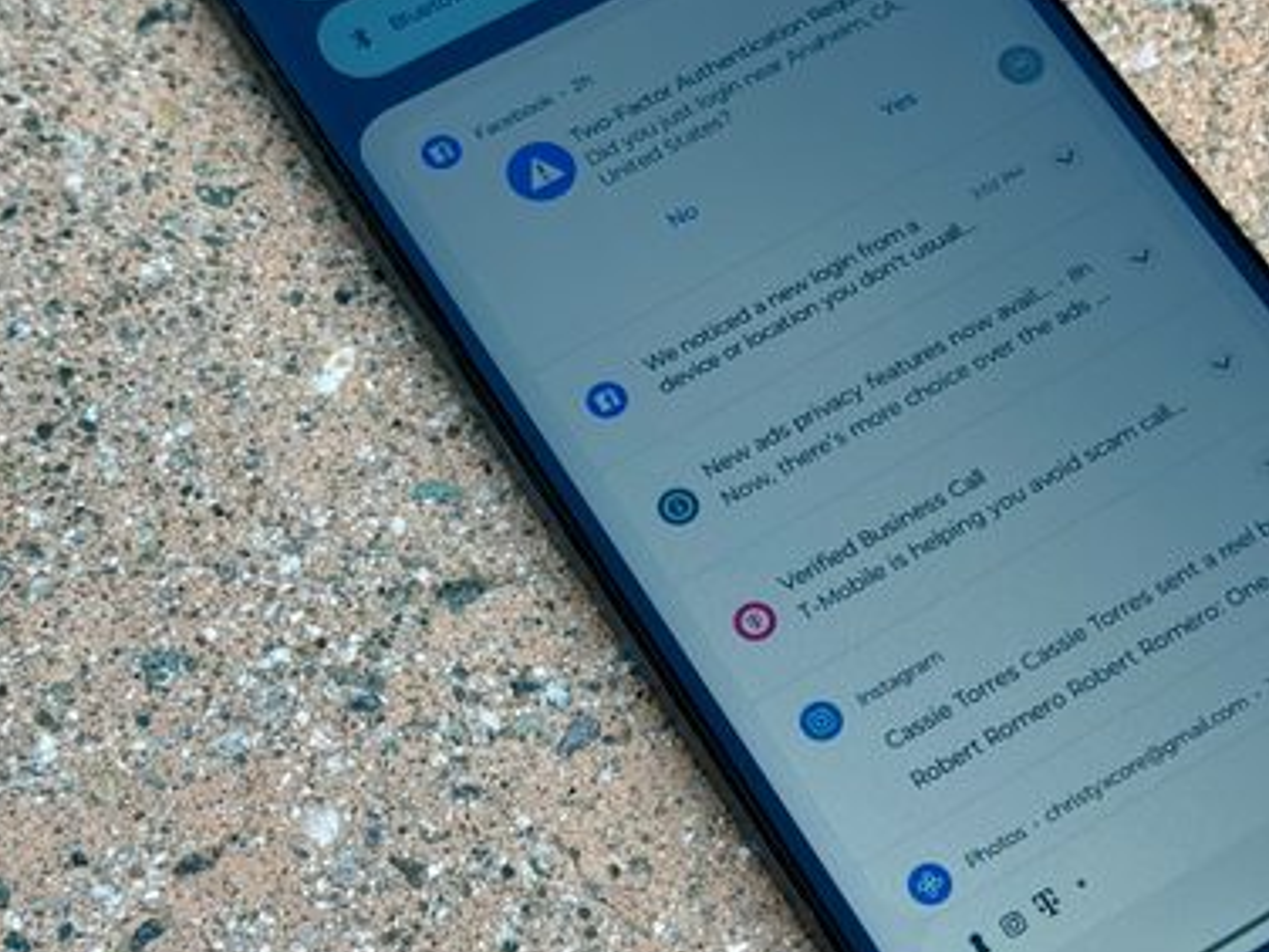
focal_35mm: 92
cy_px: 405
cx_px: 867
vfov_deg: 16.1
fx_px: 3373
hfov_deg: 21.2
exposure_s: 1/372
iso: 64
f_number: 1.78
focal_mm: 6.76
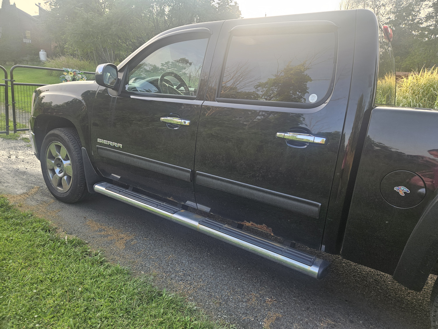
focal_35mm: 23
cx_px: 219
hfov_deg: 73.9
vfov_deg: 58.9
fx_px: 291
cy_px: 164
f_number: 1.8
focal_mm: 5.4
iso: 50
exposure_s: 1/180
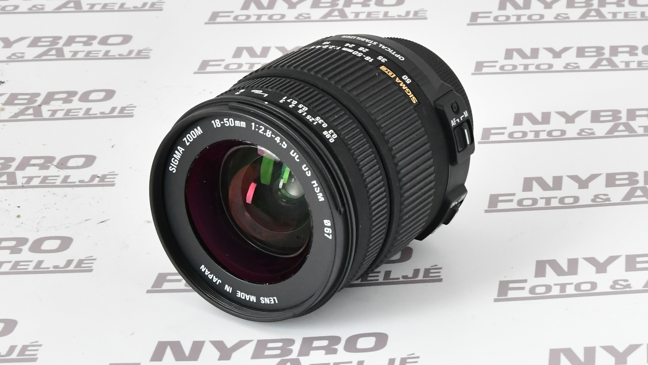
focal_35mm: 58
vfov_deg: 20.7
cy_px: 175
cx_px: 326
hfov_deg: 36.0
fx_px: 997
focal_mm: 55
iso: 3200
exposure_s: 1/100
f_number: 20
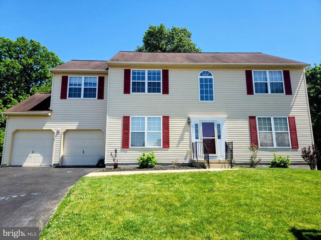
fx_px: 213
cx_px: 160
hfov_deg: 73.9
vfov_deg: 58.8
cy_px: 120
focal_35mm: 23
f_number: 1.8
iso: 50
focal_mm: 5.4
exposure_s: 1/962
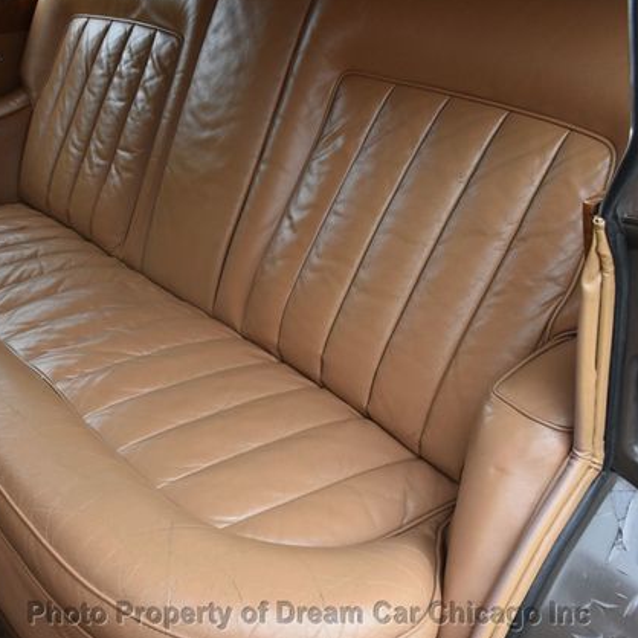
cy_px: 316
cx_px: 151
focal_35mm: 43
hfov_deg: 38.1
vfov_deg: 39.2
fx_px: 897
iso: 800
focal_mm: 22
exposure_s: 1/250
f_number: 8
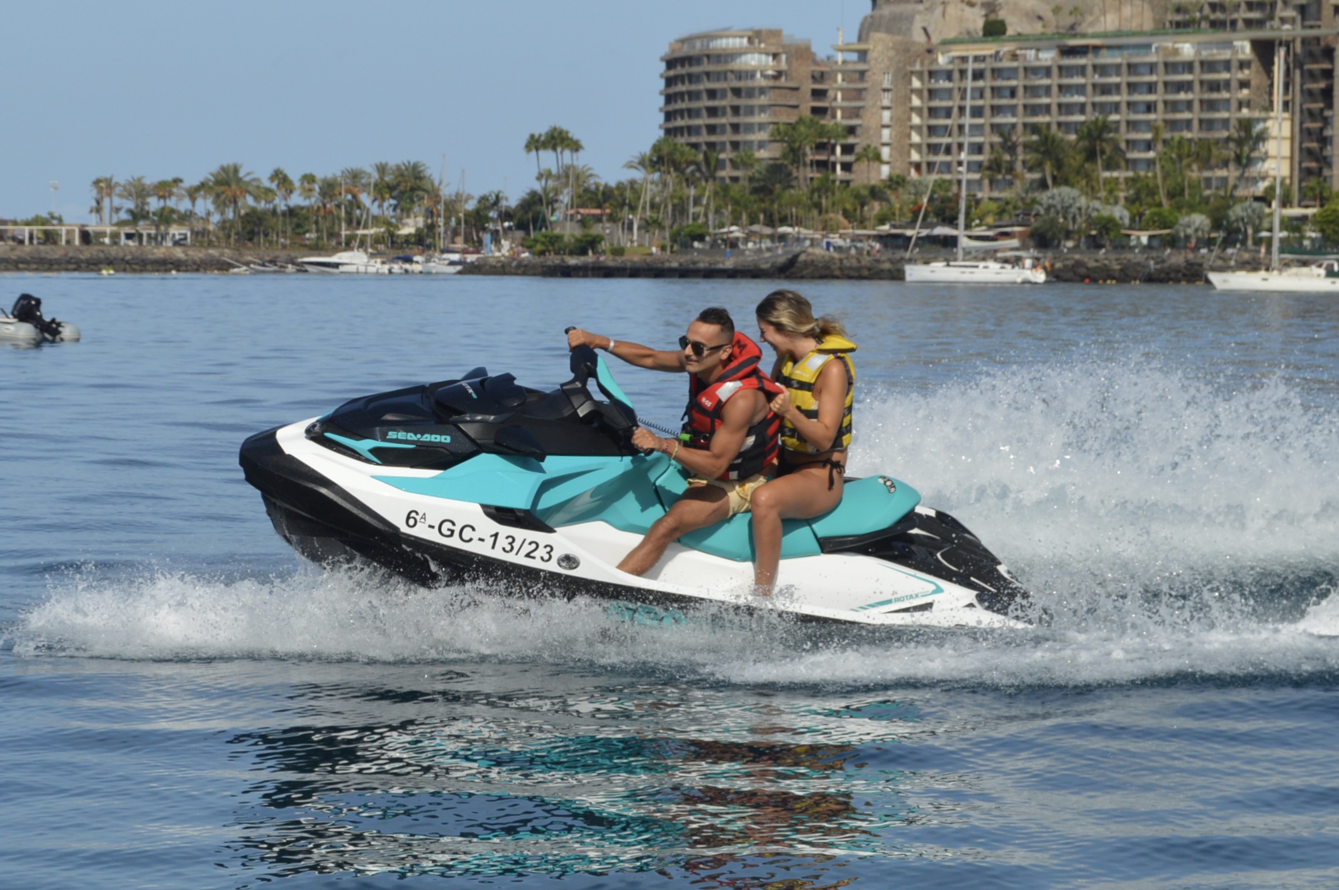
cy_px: 445
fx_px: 3066
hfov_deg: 24.6
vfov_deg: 16.5
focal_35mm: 82
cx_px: 670
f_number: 6.3
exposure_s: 1/1600
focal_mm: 55
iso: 400
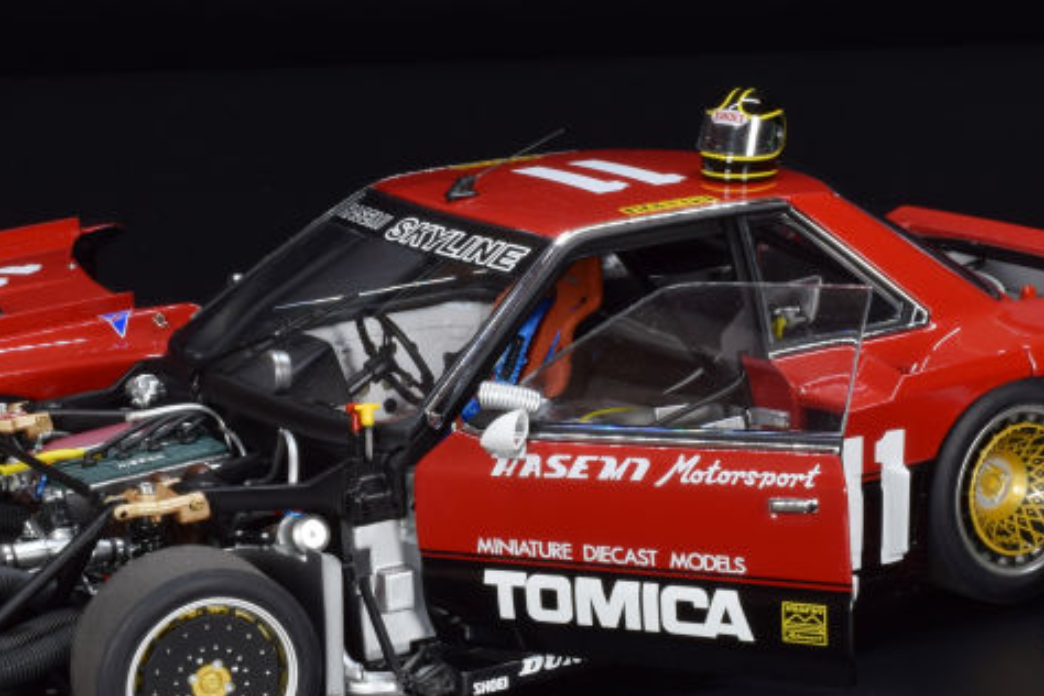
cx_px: 601
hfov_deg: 21.4
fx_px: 2755
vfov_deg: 14.4
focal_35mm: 95
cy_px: 450
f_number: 22
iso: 100
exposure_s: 1.3
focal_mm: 30
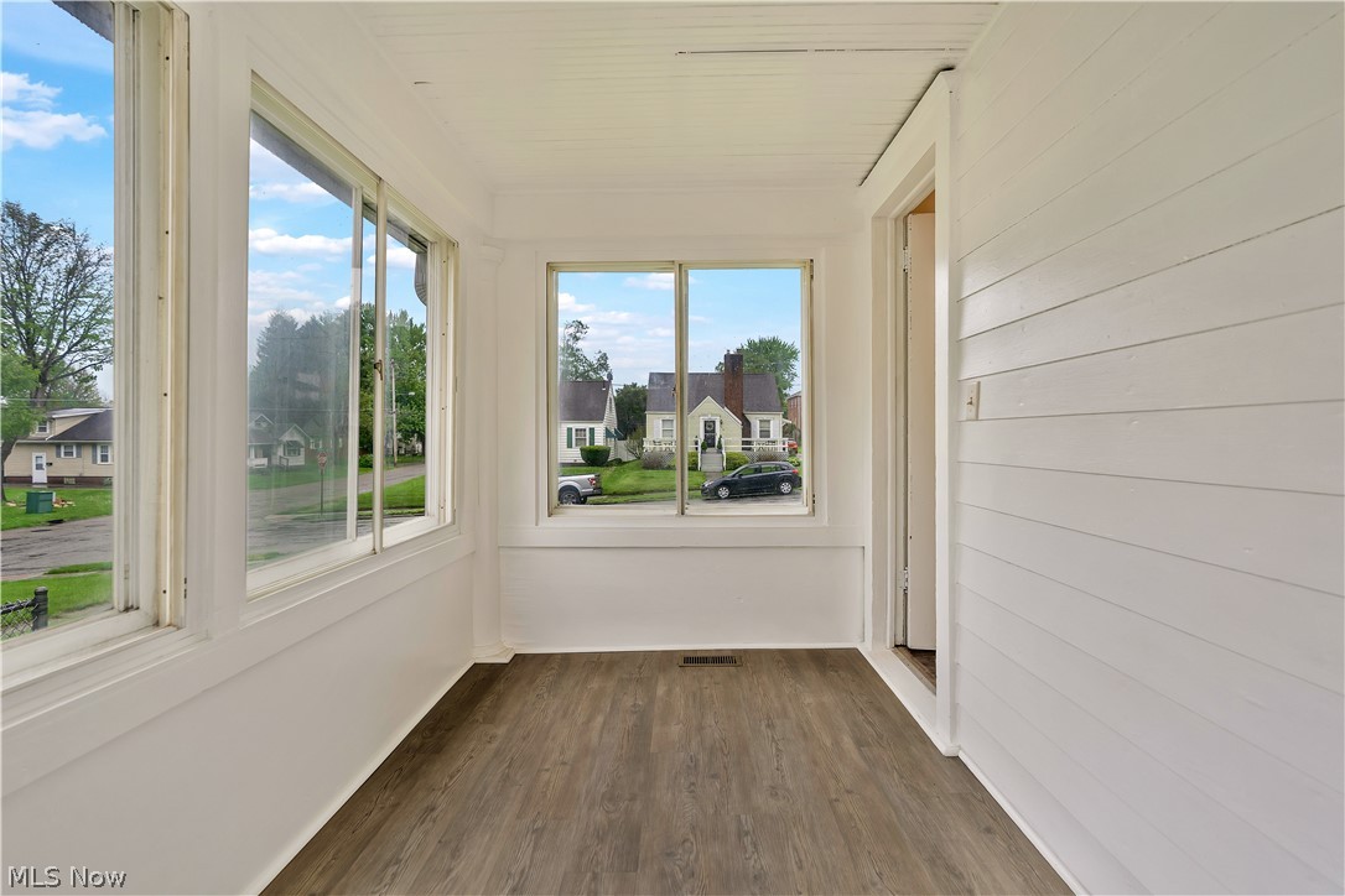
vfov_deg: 73.7
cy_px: 448
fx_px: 598
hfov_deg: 96.7
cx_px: 672
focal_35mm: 16
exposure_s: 1/160
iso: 320
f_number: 4
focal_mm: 16
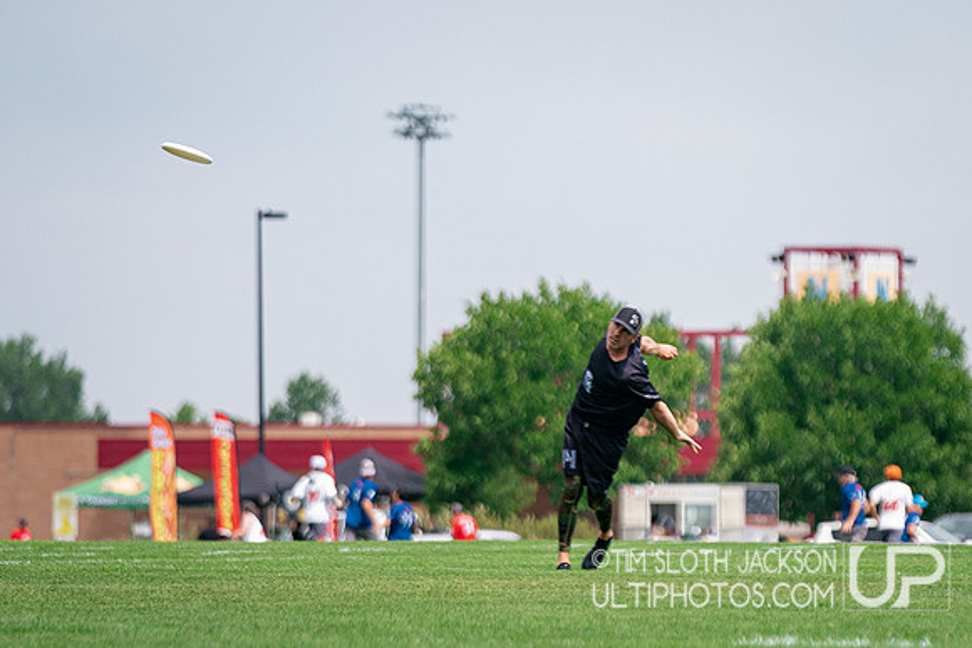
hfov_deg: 5.4
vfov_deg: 3.6
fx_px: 10327
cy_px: 423
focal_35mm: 382
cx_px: 630
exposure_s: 1/10000
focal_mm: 200
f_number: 2.8
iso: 640
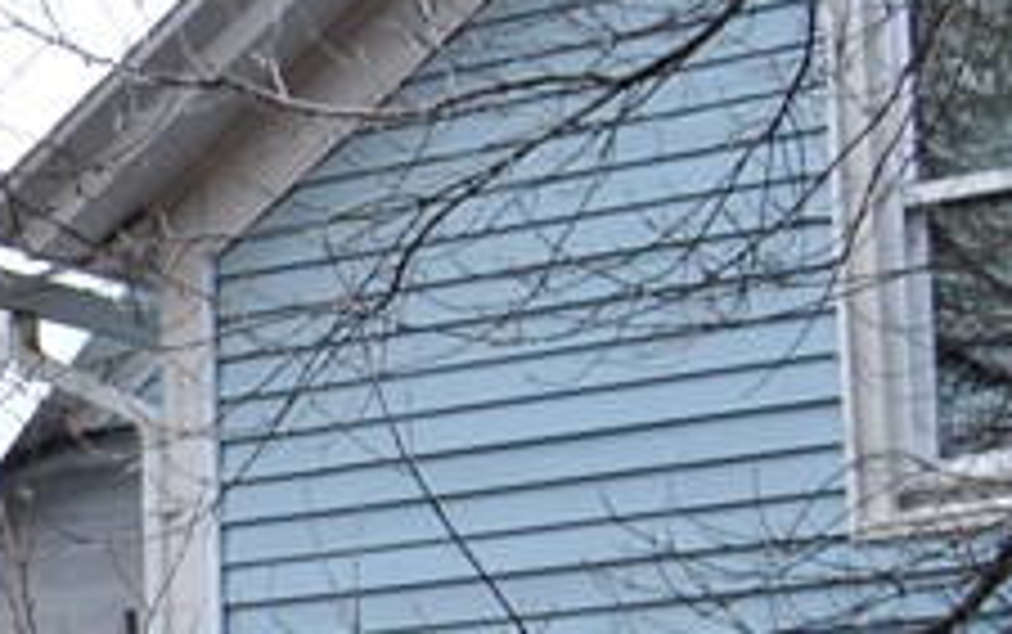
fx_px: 4996
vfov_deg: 7.2
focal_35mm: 181
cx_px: -1003
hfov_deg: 10.6
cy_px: 699
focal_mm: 26
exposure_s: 1/100
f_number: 9
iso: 200
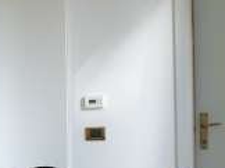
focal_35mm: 95
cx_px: -86
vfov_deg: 15.3
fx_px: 617
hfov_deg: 18.8
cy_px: 167
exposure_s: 1/60
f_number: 3.3
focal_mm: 4.3
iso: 160
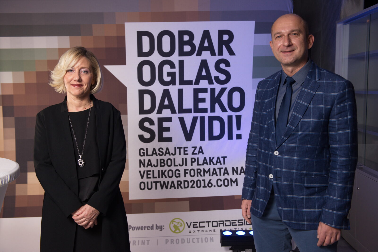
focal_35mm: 38
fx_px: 399
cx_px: 189
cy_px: 126
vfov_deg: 35.1
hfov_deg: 50.7
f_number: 5
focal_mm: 38
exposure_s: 1/125
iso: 500
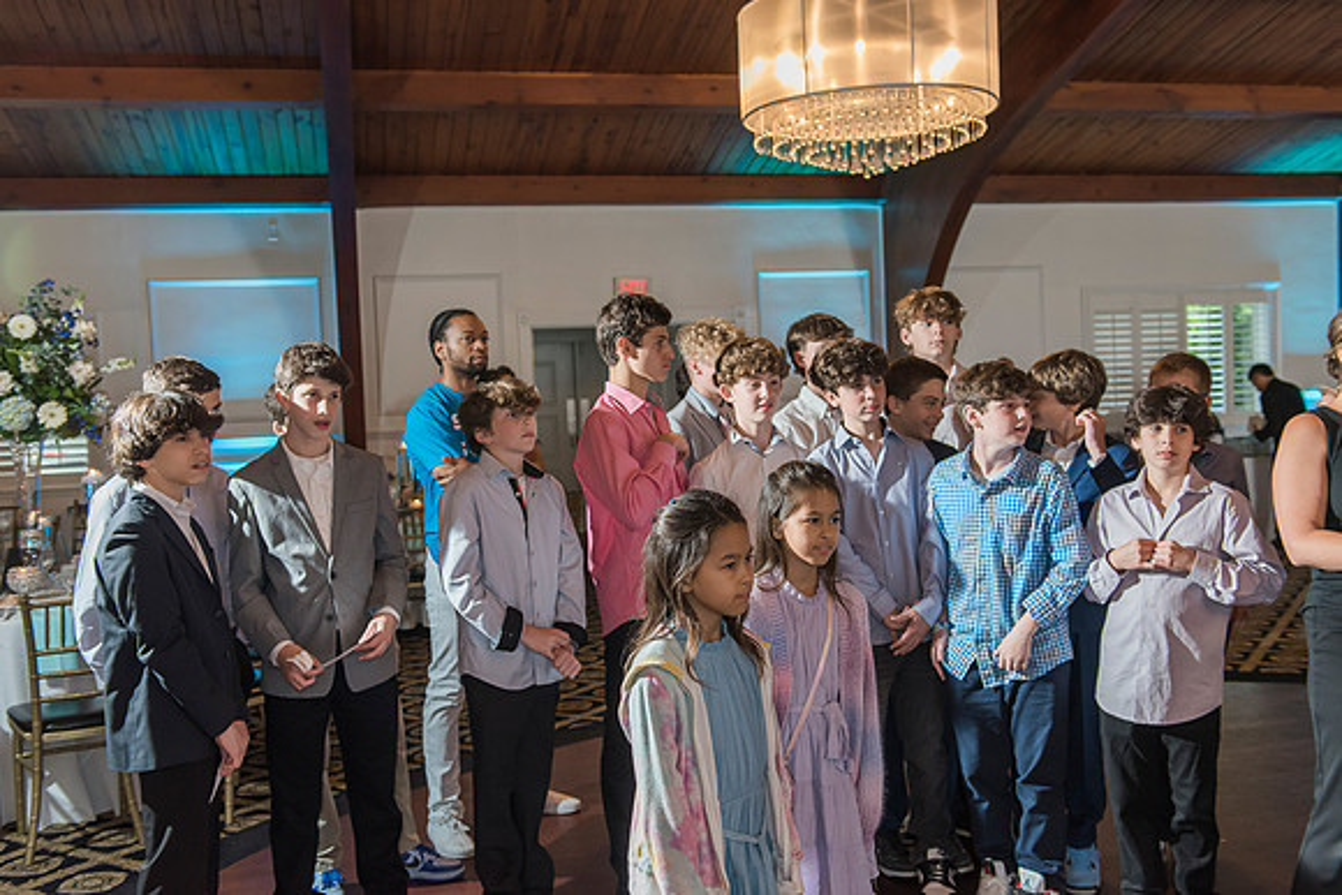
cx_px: 671
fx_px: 1305
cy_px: 448
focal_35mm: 35
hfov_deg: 54.4
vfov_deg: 37.9
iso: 1000
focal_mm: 35
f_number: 4
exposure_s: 1/100
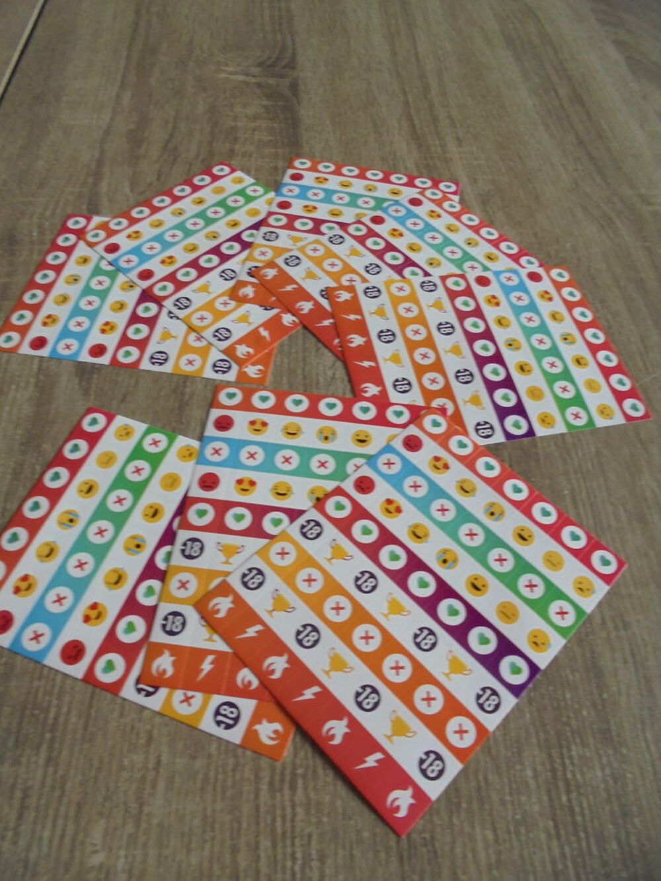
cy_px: 440
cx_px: 330
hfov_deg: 53.1
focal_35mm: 26
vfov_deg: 67.3
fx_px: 662
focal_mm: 4.6
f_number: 3.5
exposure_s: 1/30
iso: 200
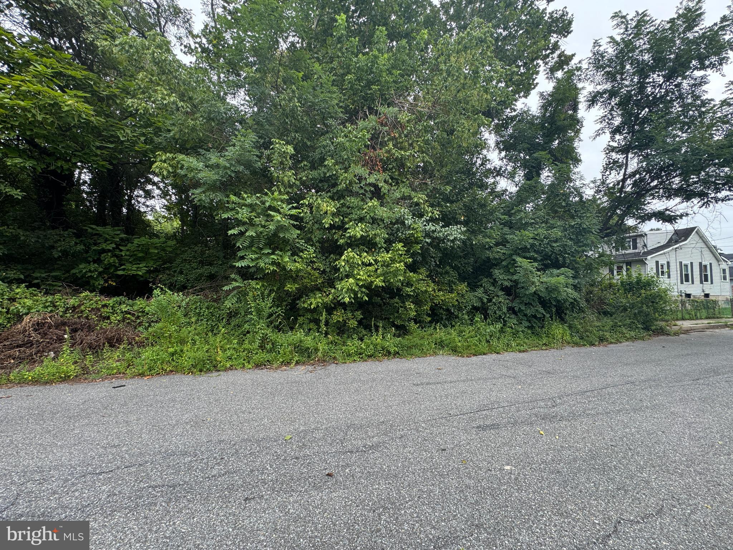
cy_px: 275
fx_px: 296
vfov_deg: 85.7
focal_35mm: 14
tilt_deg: +3.2
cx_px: 366
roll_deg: -1.2
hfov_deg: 102.1
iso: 40
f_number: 2.2
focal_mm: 2.22
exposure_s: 1/158
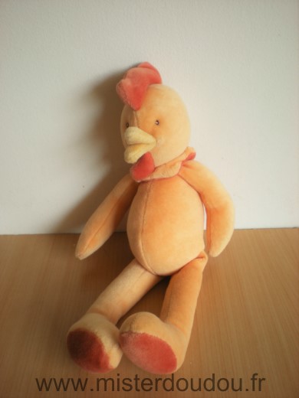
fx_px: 438
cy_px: 199
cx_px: 150
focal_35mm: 38
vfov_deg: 49.0
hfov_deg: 37.7
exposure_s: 1/89
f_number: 3.1
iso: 64
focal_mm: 6.3
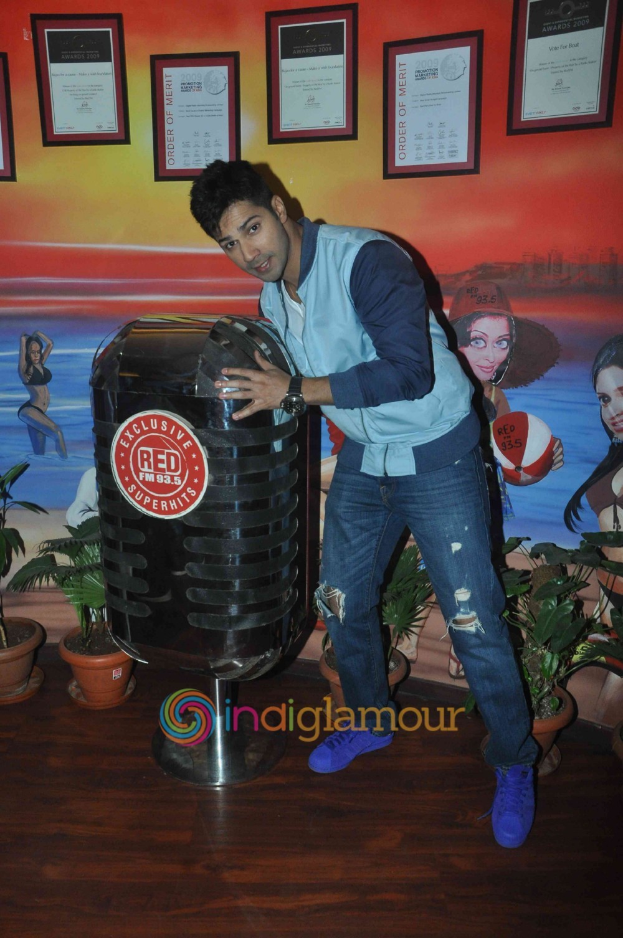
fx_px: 820
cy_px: 469
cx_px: 312
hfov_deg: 41.6
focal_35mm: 32
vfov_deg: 59.6
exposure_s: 1/200
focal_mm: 21
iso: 800
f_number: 10
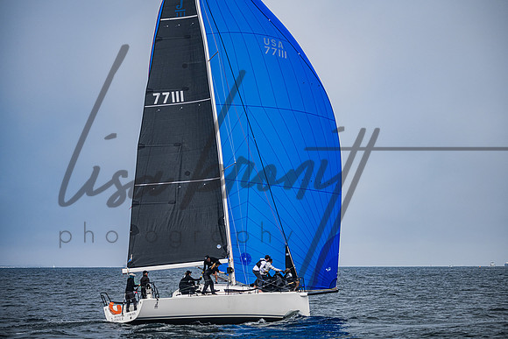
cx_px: 254
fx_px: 1837
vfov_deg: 10.5
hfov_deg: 15.7
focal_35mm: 130
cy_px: 170
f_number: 4.8
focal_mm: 130
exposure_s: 1/5000
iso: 400
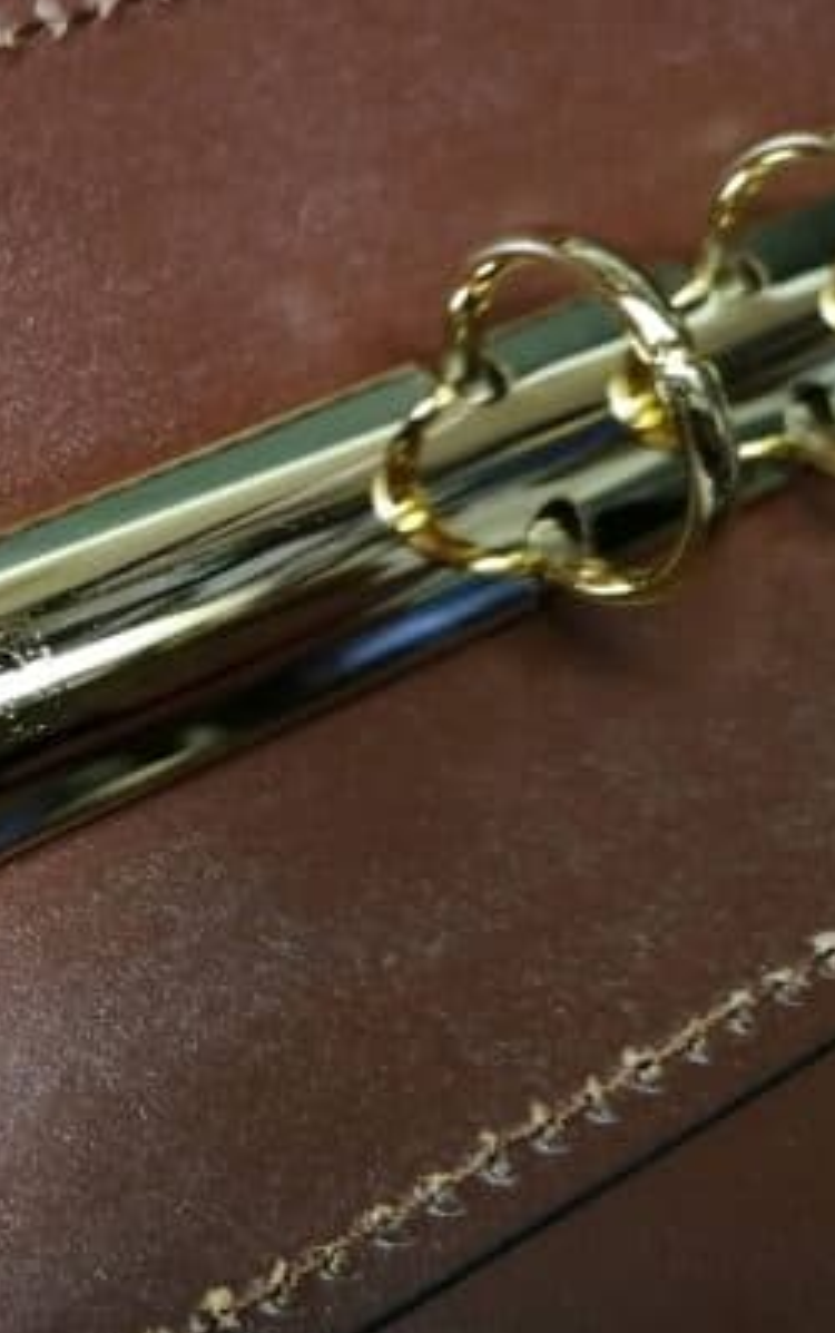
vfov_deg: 46.2
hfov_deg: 27.7
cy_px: 641
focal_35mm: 43
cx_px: -53
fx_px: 1563
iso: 160
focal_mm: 3.62
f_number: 1.8
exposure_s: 1/33.3
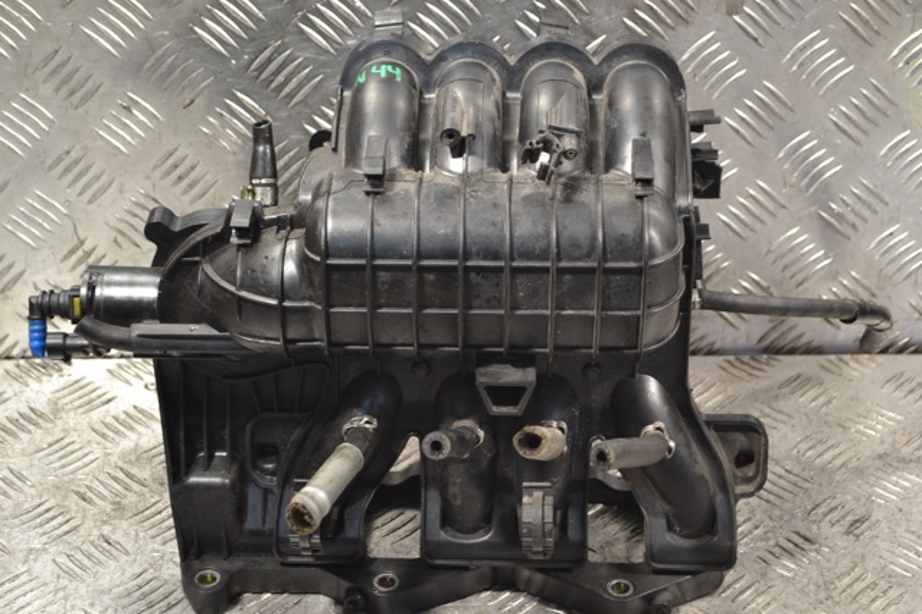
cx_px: 461
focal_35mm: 72
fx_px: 1843
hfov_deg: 28.1
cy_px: 307
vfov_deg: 18.9
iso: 400
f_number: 5.3
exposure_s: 1/25
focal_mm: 48
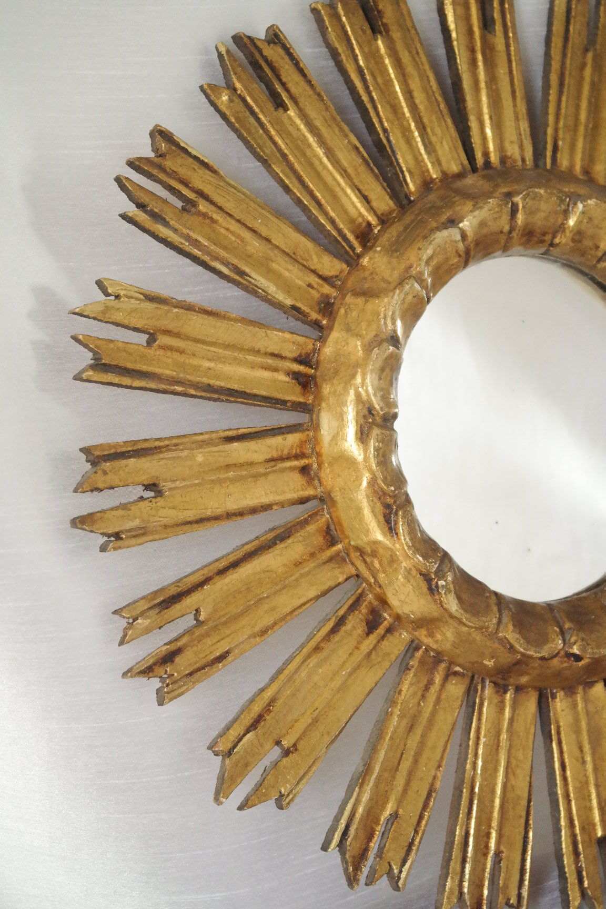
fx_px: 1944
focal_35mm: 77
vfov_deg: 26.3
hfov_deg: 17.7
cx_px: 303
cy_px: 454
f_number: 9
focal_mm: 50
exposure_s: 1/30
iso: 3200
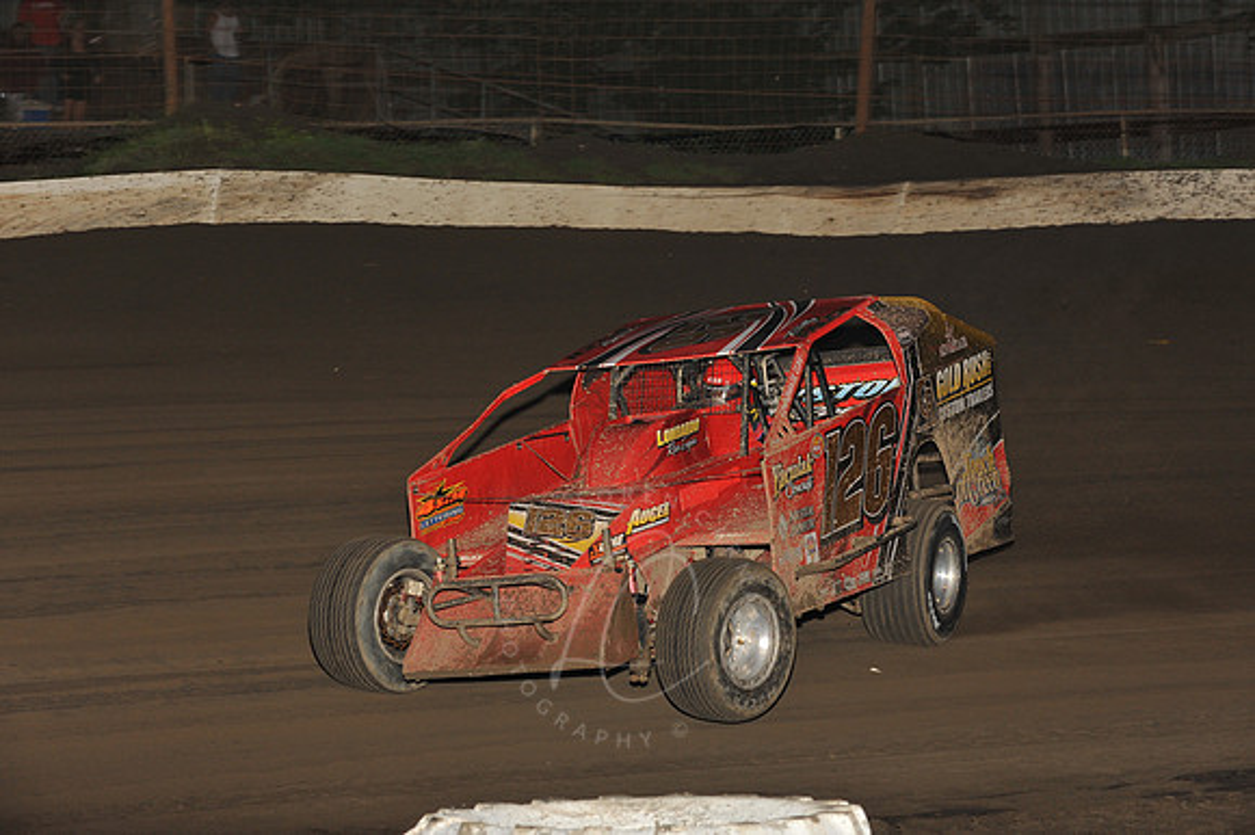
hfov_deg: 18.3
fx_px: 3902
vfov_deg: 12.2
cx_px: 628
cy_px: 418
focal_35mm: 112
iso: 1000
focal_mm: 112
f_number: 7.1
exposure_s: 1/320
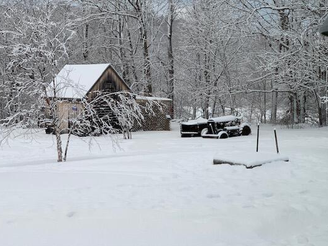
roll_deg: -0.6
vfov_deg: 23.3
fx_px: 597
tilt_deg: -3.2
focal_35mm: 63
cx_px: 152
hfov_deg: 30.7
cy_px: 99
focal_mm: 6
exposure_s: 1/122
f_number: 2.4
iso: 25
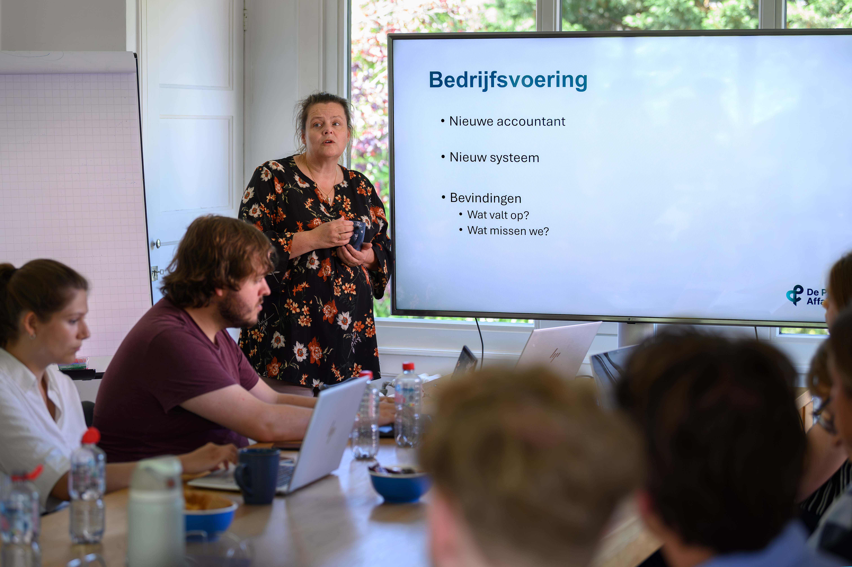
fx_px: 1939
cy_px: 284
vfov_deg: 16.6
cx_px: 426
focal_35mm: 82
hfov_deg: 24.8
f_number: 3.5
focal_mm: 82
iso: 800
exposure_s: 1/200
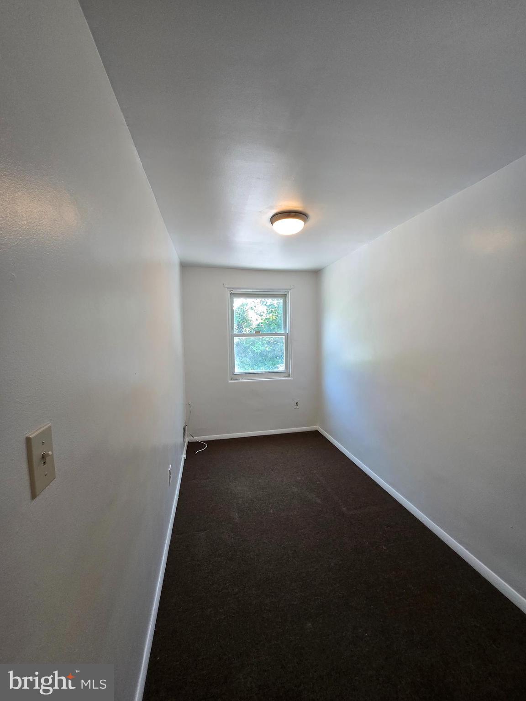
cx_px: 263
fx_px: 263
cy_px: 350
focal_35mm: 13
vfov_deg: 106.2
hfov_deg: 89.9
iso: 80
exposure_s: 1/60
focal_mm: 1.7
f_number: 2.2
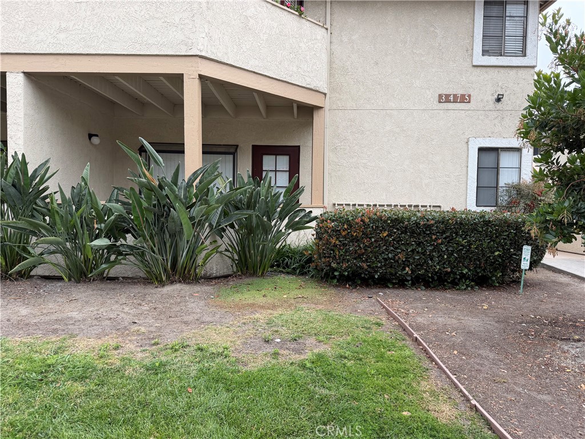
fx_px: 406
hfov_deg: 71.6
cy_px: 220
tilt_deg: -2.1
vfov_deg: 56.8
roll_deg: -0.2
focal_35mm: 24
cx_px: 292
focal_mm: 6.76
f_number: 1.78
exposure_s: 1/226
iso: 64
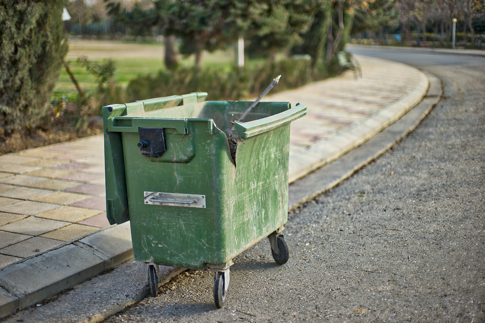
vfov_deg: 27.0
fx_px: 674
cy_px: 162
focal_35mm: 50
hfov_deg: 39.6
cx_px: 242
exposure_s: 1/1250
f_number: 0.9
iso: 50
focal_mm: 50
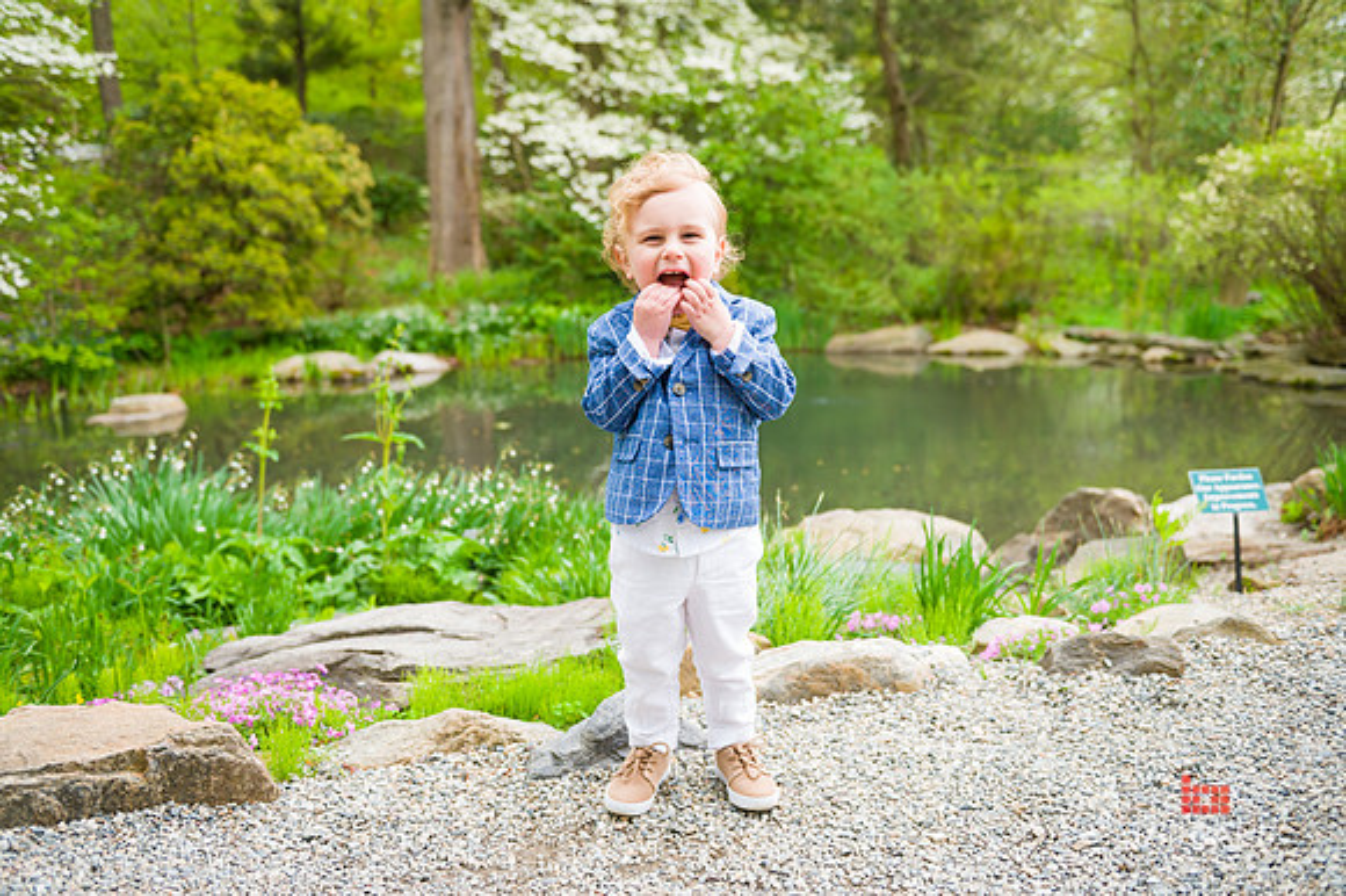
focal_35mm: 32
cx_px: 673
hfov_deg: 58.7
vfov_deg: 41.1
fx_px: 1196
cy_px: 448
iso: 200
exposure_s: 1/320
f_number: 3.5
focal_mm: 32
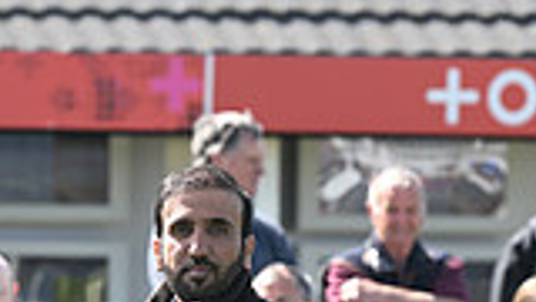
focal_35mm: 762
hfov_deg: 2.8
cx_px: -80
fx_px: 10830
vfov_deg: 1.6
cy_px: 549
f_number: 5.6
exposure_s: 1/800
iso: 400
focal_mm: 200
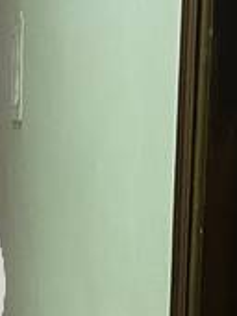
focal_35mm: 164
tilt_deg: -4.9
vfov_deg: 12.0
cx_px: -124
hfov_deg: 8.8
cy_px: 285
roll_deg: -0.1
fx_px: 1499
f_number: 1.8
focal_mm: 4.25
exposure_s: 1/60
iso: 400
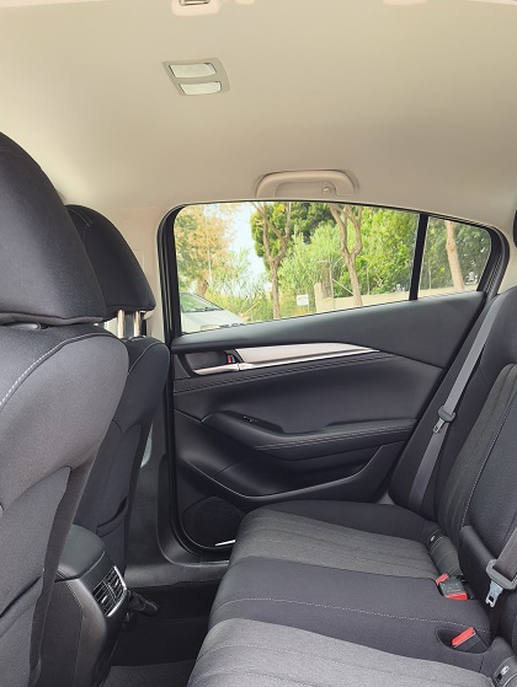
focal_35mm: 37
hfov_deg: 38.5
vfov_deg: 48.0
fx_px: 736
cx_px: 313
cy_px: 525
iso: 50
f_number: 1.7
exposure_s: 1/199
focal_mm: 5.35
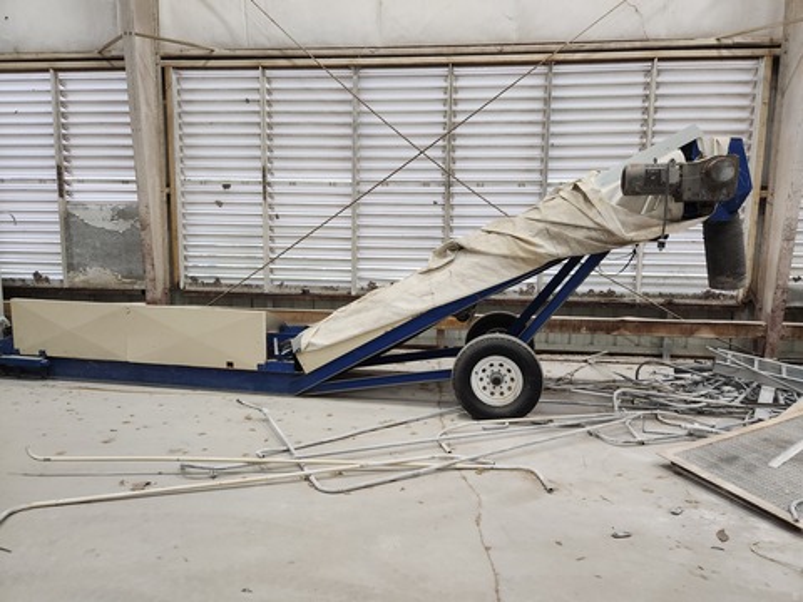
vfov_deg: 58.9
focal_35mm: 23
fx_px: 534
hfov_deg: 73.9
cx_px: 402
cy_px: 301
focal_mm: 5.4
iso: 100
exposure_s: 1/40
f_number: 1.8
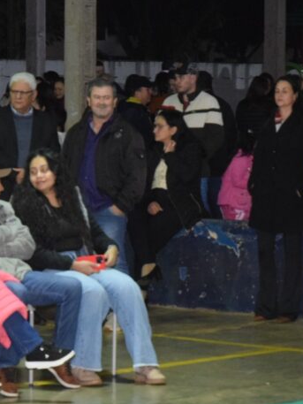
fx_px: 2111
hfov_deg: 8.2
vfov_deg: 10.9
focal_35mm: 181
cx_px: 127
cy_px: 187
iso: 3200
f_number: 4.5
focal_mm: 56
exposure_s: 1/60
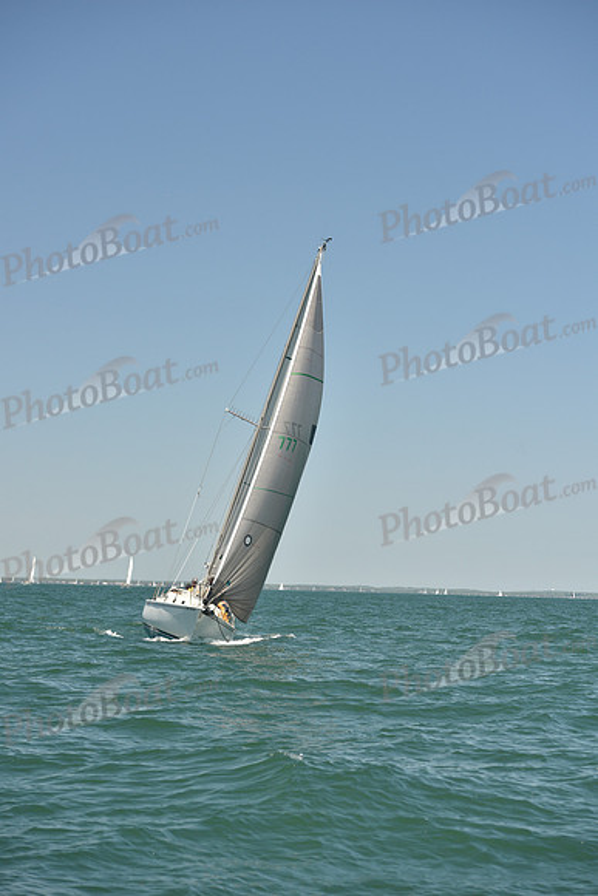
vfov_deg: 23.6
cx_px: 299
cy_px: 448
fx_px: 2141
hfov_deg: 15.9
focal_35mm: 86
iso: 250
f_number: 5
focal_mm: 86
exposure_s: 1/800
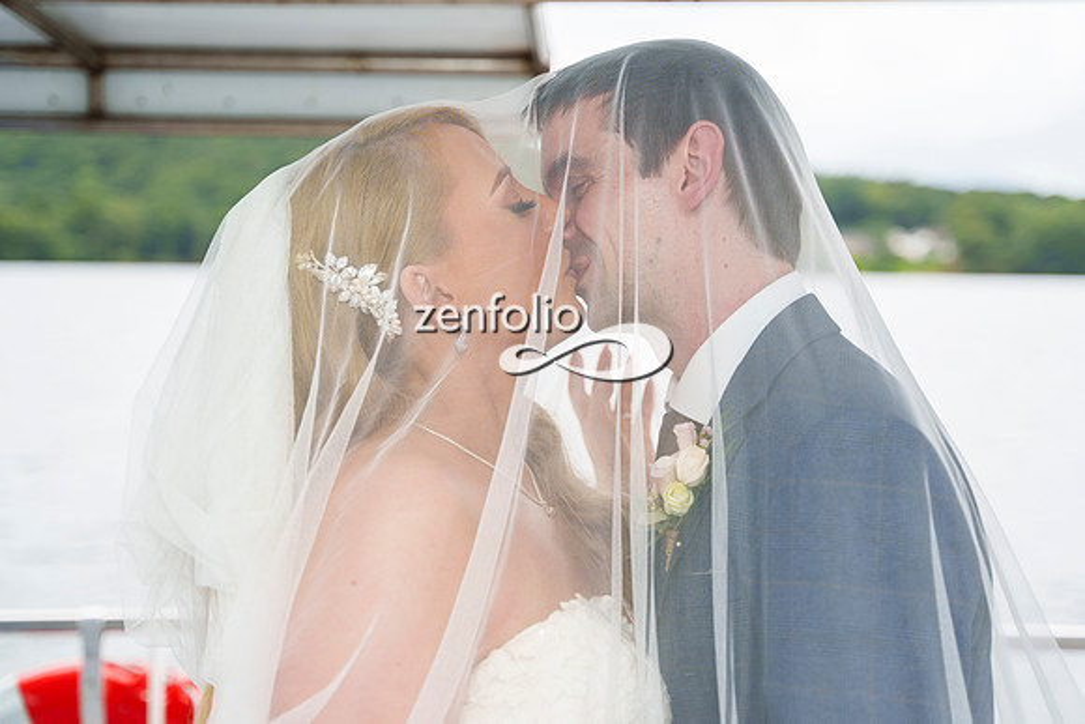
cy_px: 338
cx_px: 536
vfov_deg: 22.3
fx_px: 1840
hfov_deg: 32.9
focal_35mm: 61
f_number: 2.8
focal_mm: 57
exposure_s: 1/200
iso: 250
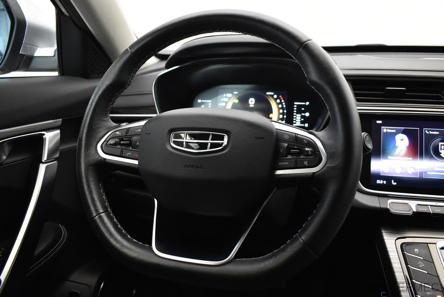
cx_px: 222
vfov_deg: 48.0
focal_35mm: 27
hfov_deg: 67.3
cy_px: 148
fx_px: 333
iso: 1800
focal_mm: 18
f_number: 3.5
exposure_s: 1/30
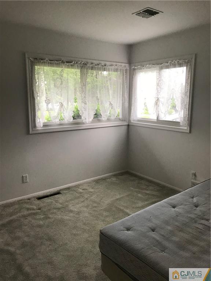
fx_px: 228
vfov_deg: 63.4
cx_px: 106
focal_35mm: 28
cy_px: 140
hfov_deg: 49.7
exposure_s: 1/30
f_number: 1.8
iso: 20
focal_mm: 3.99
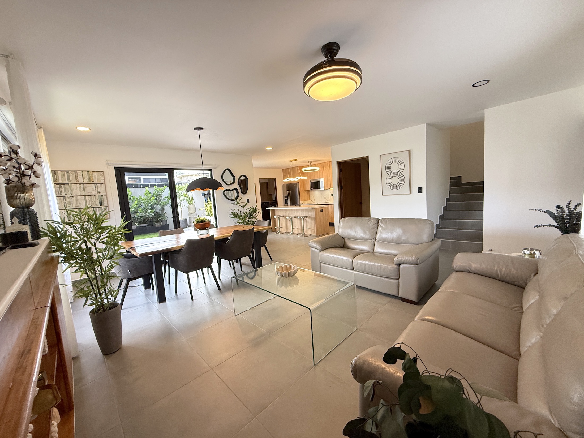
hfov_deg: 102.1
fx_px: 236
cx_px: 292
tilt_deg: -6.1
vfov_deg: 85.7
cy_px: 219
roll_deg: +4.4
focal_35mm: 14
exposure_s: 1/99
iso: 320
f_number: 2.2
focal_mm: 2.22
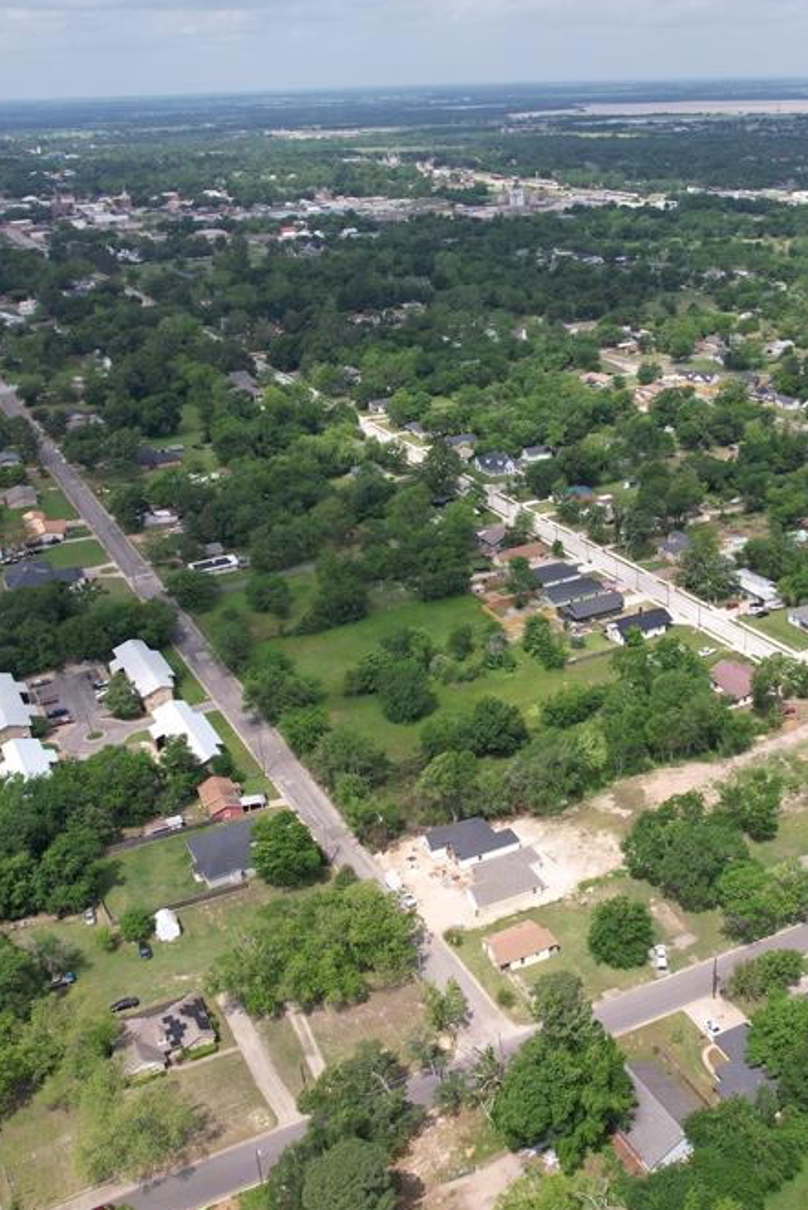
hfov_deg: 38.3
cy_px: 601
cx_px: 563
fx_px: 1143
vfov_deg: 55.8
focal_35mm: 34
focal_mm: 8.38
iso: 100
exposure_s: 1/1600
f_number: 2.8
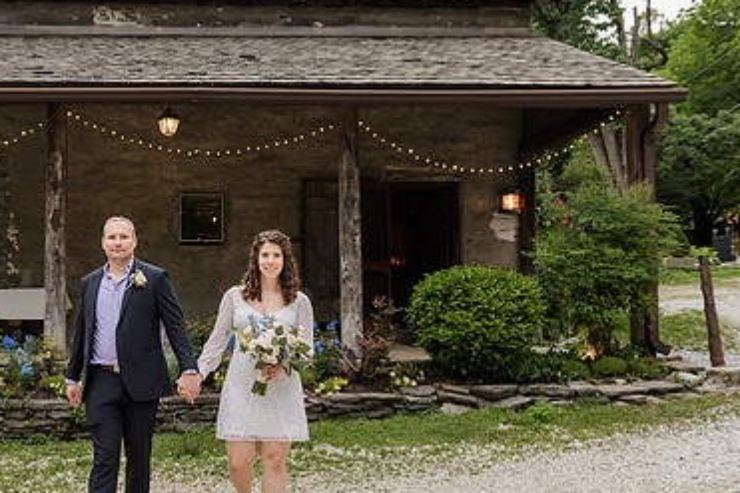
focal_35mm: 41
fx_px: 842
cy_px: 264
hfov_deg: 45.8
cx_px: 185
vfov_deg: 32.6
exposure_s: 1/320
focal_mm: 26
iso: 800
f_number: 4
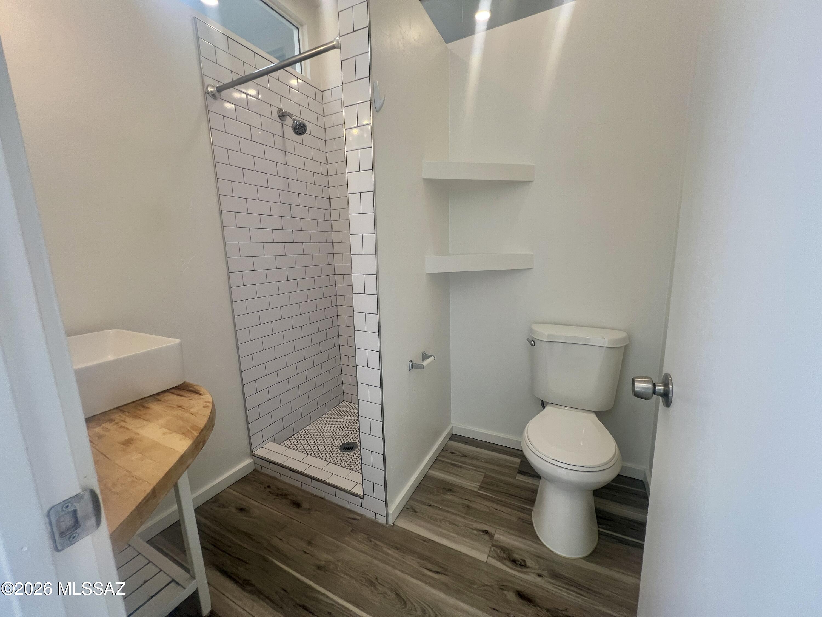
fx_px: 309
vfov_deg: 89.9
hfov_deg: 106.2
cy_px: 308
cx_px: 411
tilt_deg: -9.0
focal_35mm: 13
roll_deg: +2.6
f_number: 1.8
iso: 40
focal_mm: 1.57
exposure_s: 1/120
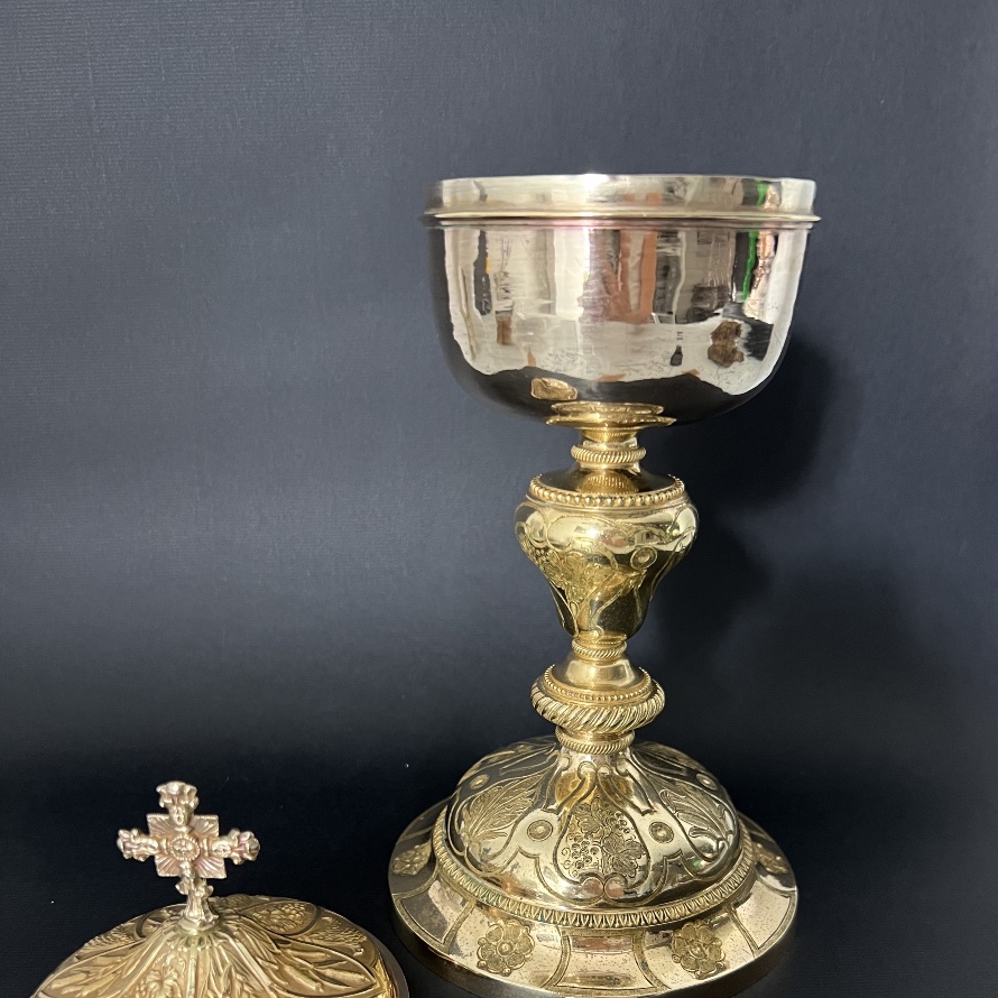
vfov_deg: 51.5
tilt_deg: -20.1
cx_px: 500
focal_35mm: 31
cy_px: 667
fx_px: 1011
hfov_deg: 52.5
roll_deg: -0.2
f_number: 1.5
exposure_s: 1/43
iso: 500
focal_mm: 5.7
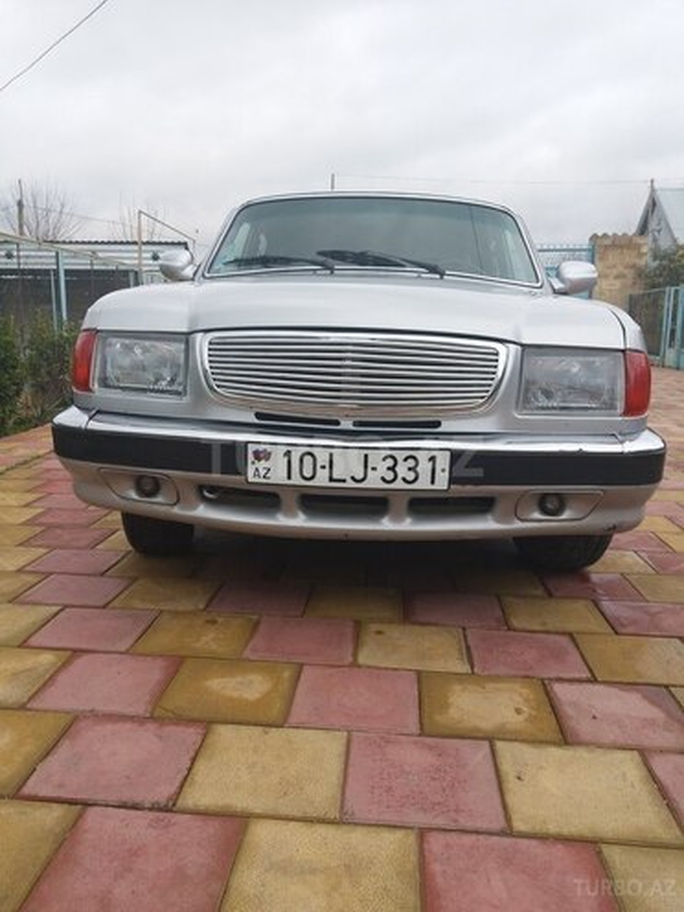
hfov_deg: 51.4
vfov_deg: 65.3
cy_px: 456
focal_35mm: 27
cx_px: 342
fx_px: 711
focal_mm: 3.7
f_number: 1.9
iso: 40
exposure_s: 1/207
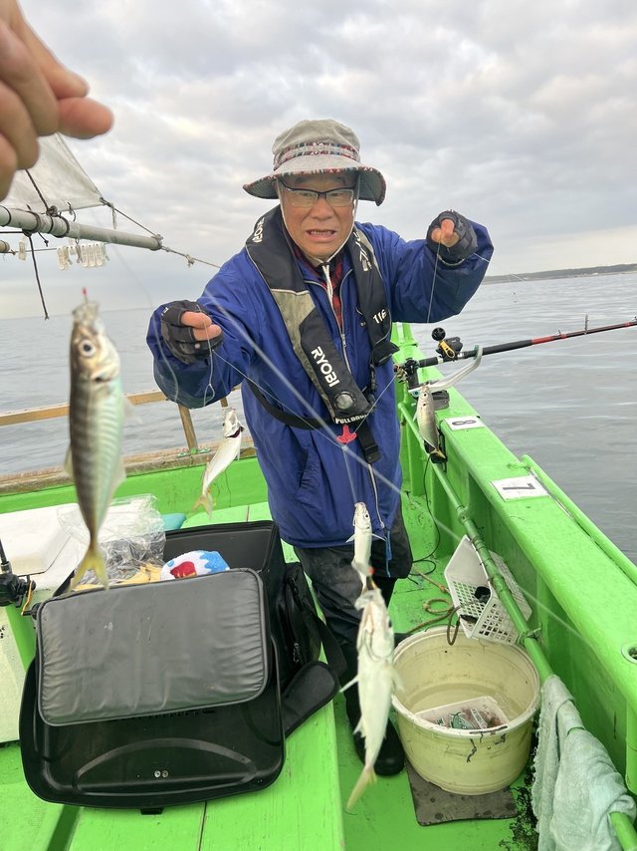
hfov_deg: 53.0
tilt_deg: -12.5
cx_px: 318
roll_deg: +2.7
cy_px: 426
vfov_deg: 67.3
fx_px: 638
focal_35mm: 26
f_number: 1.5
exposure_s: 1/210
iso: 50
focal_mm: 5.7
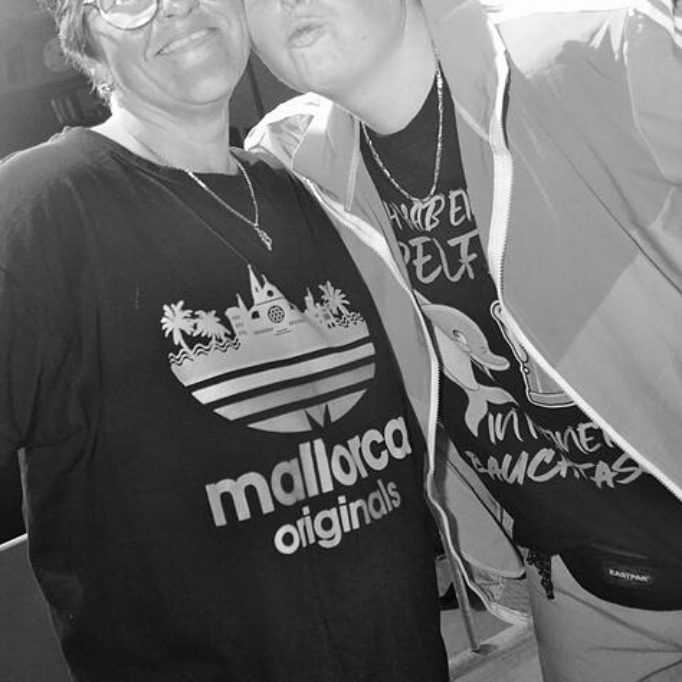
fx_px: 1293
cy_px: 327
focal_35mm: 58
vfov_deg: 29.5
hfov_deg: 29.6
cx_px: 340
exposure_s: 1/25
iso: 3200
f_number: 5.6
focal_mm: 30
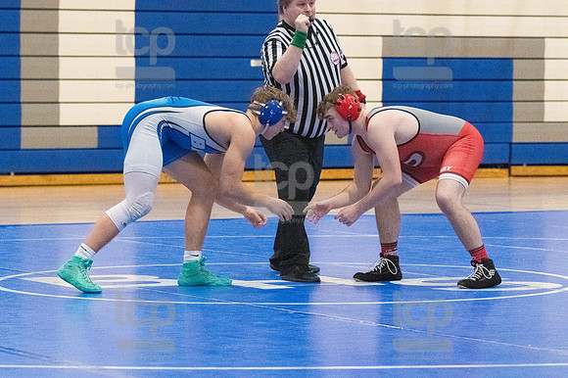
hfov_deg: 12.5
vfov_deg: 8.3
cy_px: 189
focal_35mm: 165
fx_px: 2602
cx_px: 284
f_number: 4.5
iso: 10000
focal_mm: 110
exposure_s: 1/1600
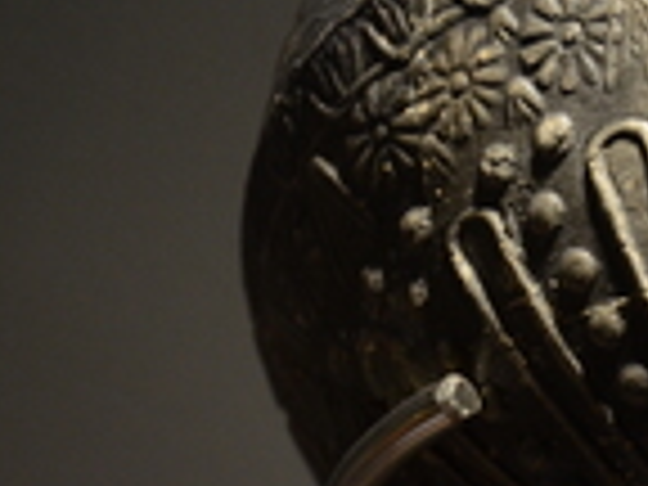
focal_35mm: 378
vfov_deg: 3.9
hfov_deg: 5.2
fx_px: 7076
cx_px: 752
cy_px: 344
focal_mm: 86
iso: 1000
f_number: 5.6
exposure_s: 1/100
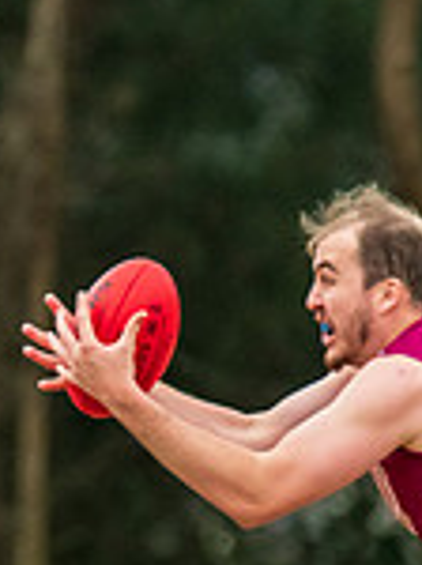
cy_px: 676
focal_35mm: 2286
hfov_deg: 0.6
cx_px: -11
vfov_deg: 0.9
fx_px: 37264
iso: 3200
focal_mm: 600
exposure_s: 1/1250
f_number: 6.3
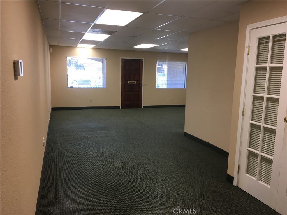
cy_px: 108
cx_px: 144
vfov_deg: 48.2
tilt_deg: -9.0
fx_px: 240
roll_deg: -0.9
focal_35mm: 29
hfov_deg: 61.7
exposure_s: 1/30
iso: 25
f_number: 2.2
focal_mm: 4.15
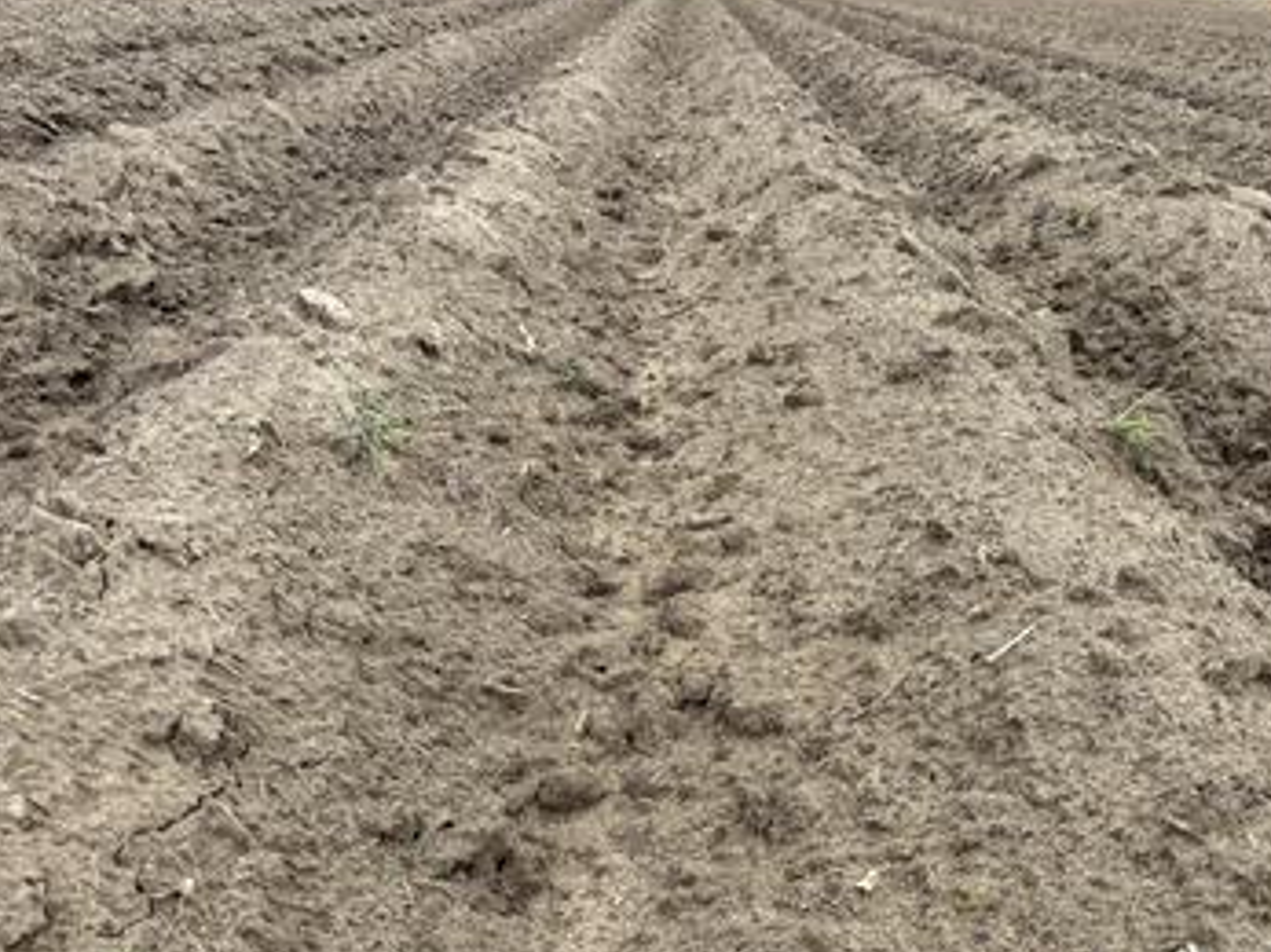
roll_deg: -1.1
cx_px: 711
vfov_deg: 46.8
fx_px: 1101
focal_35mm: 30
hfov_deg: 59.8
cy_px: 498
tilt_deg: -25.1
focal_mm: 5.96
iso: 50
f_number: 1.6
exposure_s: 1/1362
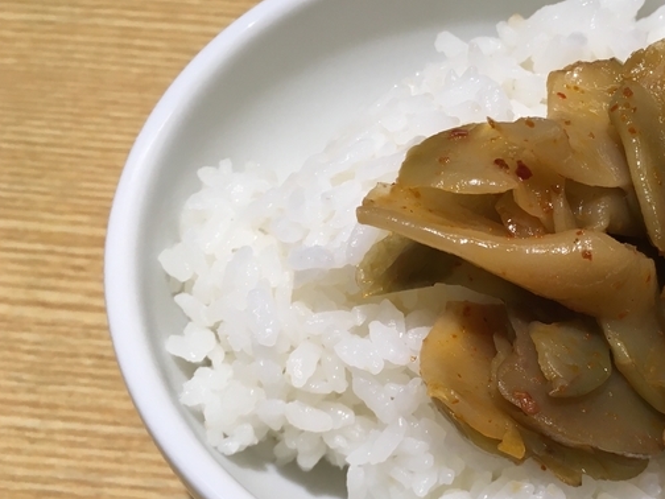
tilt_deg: -59.4
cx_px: 503
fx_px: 884
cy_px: 288
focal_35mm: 46
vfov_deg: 31.5
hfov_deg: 40.0
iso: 32
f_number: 2.2
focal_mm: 4.15
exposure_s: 1/33
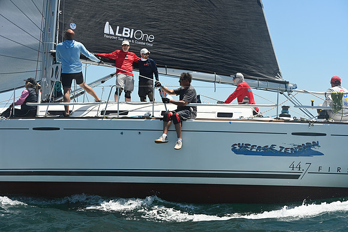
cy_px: 116
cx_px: 174
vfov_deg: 19.5
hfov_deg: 28.8
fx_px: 677
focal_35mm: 70
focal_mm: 70
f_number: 7.1
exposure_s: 1/1000
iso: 320
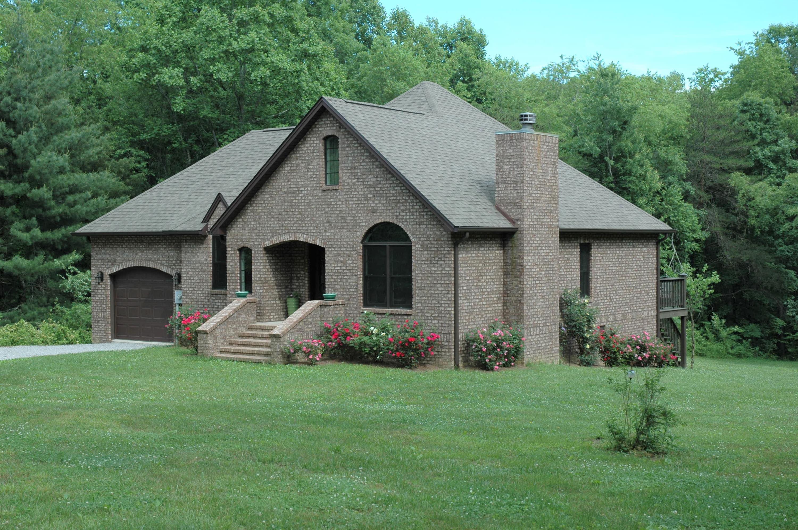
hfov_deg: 37.9
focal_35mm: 52
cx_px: 399
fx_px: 1163
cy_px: 265
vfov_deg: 25.7
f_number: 7.1
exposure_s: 1/200
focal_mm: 35
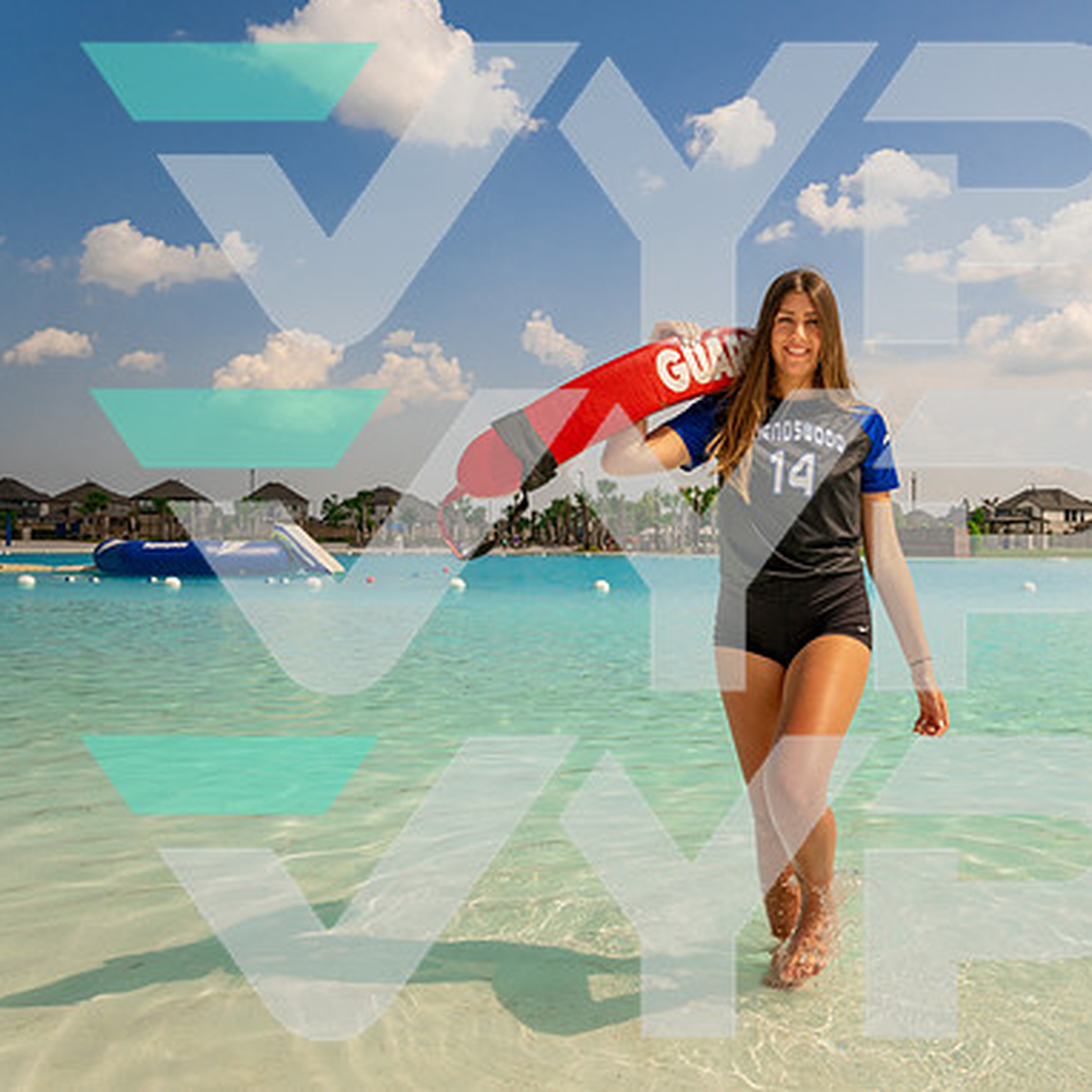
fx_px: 1106
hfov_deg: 50.4
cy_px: 542
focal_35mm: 31
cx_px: 818
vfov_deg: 52.5
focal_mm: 24
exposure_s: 1/800
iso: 250
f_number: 11
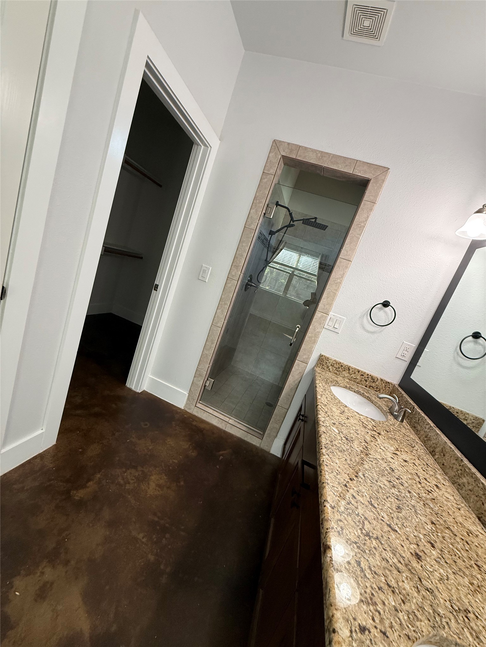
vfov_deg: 102.1
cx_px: 243
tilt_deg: -11.5
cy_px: 324
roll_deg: -18.9
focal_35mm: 14
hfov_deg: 85.7
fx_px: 262
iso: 320
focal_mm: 2.22
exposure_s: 1/120
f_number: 2.2
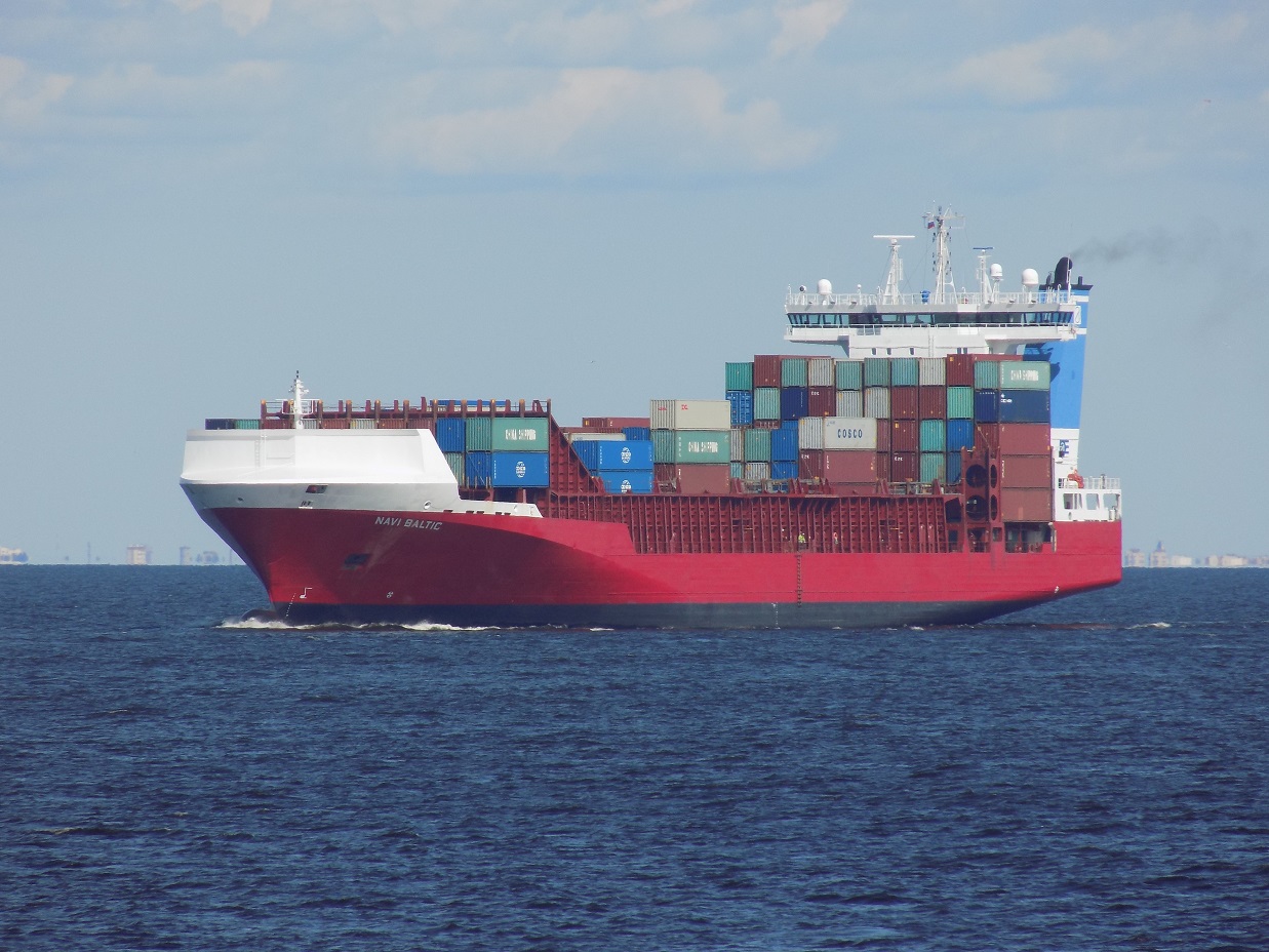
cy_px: 476
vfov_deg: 2.4
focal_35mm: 630
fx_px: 23098
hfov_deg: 3.1
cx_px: 634
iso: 80
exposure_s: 1/500
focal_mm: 112
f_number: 5.9
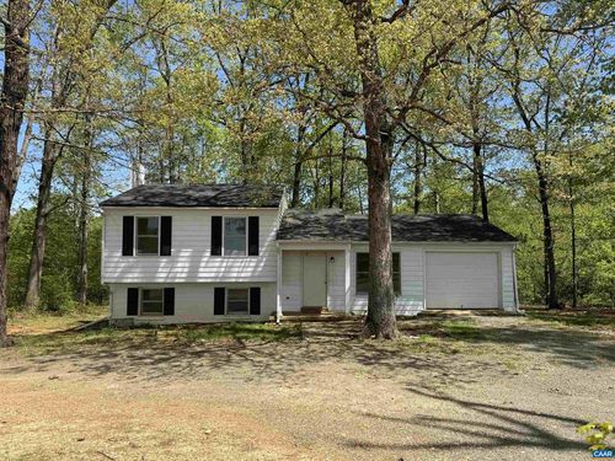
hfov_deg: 71.6
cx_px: 308
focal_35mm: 24
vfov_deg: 56.8
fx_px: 426
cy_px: 230
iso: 80
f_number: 1.78
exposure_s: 1/2833
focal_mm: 6.76
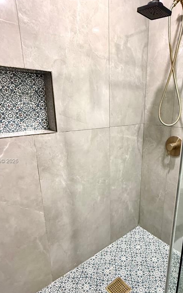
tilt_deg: -18.5
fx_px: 183
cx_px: 118
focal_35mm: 23
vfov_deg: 76.9
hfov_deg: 52.3
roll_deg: -0.9
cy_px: 161
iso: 640
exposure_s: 1/60
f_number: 2.2
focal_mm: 2.22
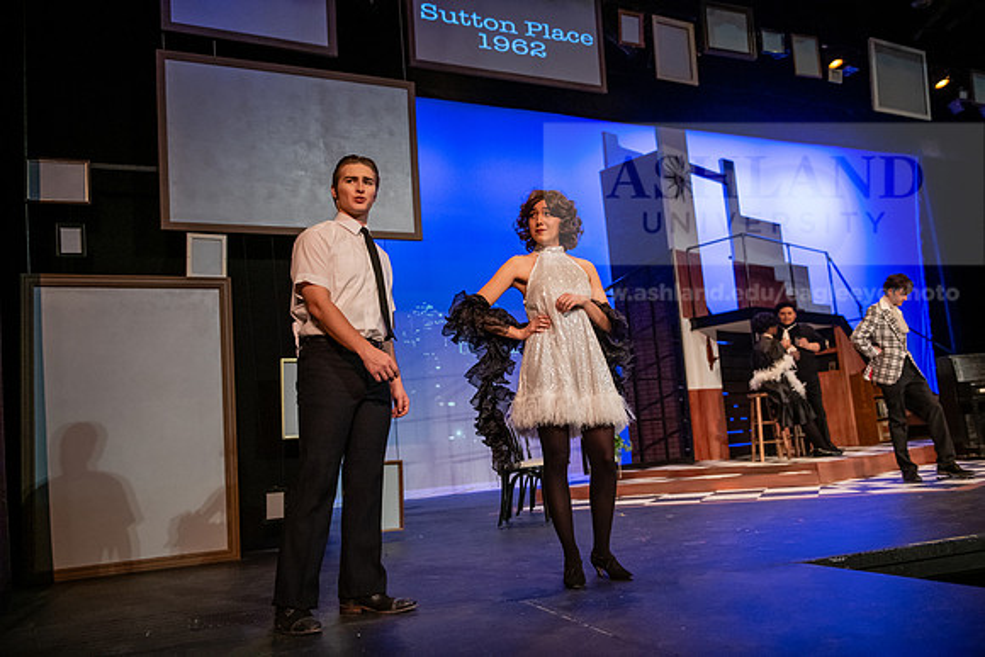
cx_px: 492
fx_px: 876
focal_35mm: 32
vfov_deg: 41.1
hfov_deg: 58.7
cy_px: 328
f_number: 3.2
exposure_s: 1/200
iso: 2500
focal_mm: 32
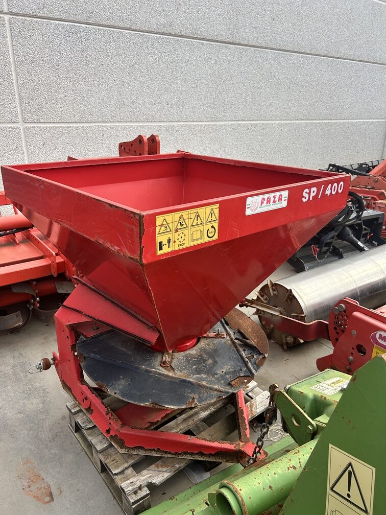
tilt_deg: -19.8
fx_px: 387
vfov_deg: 67.3
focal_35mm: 26
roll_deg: +0.1
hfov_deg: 53.1
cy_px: 258
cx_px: 193
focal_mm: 5.7
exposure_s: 1/1209
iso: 50
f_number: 1.5
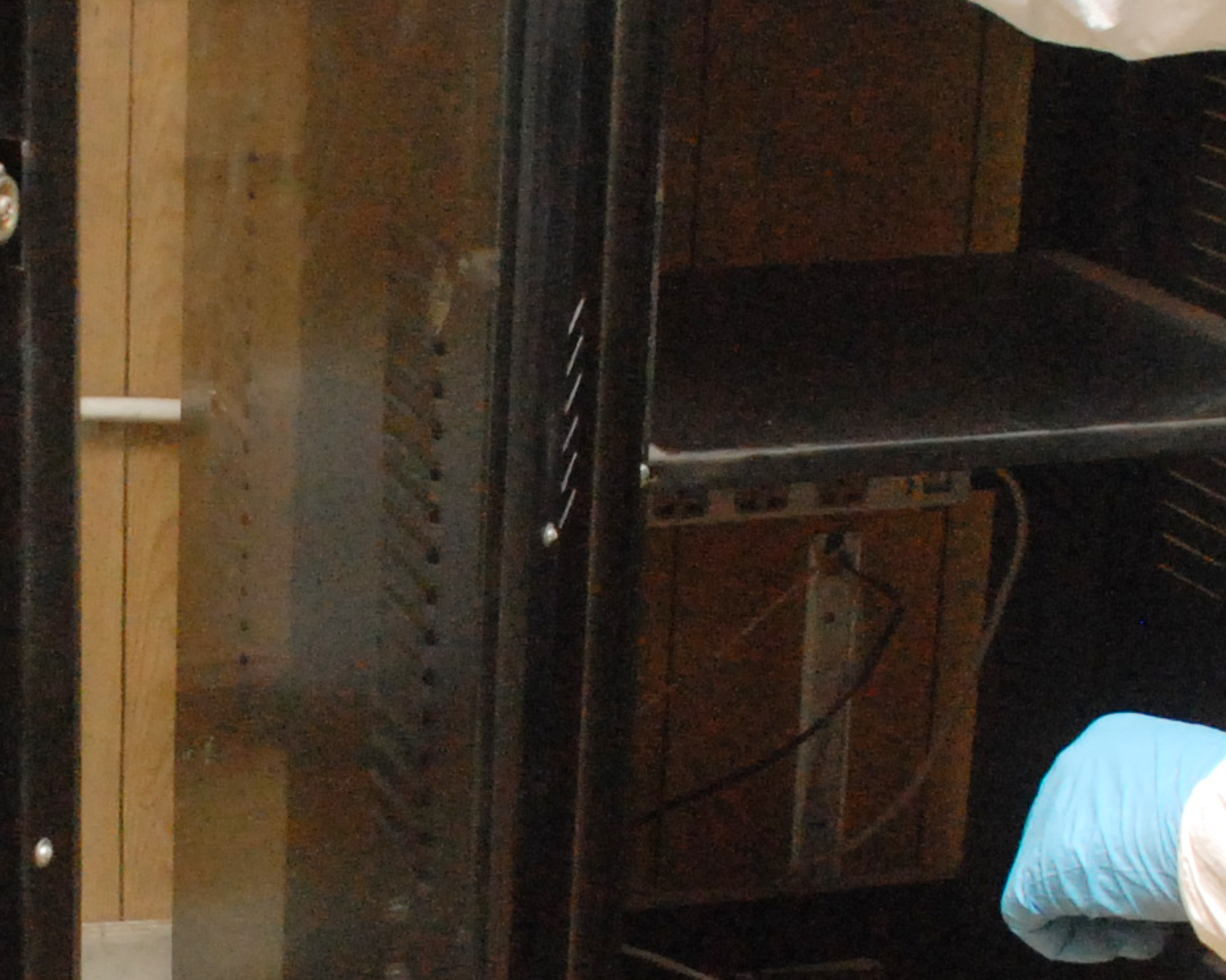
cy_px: 647
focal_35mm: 106
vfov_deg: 14.5
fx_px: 3845
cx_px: 265
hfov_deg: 18.0
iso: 1100
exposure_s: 1/80
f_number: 5.6
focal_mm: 18
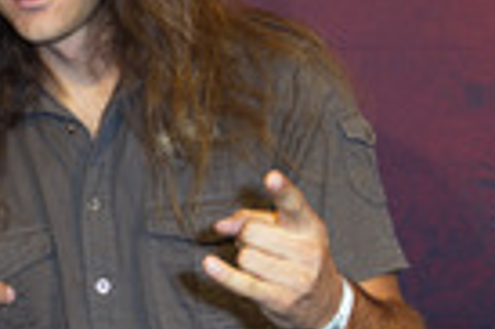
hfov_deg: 17.4
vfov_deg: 11.9
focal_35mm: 115
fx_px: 1579
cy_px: 217
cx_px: 4
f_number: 5
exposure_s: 1/200
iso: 500
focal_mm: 35
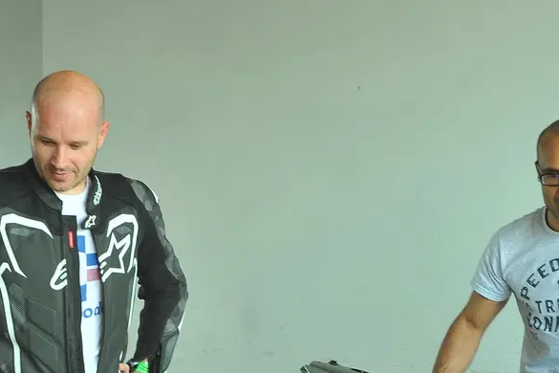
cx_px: 225
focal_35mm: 82
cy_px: 353
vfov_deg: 16.4
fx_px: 1273
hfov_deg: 24.7
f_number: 5
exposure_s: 1/80
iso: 400
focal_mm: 40
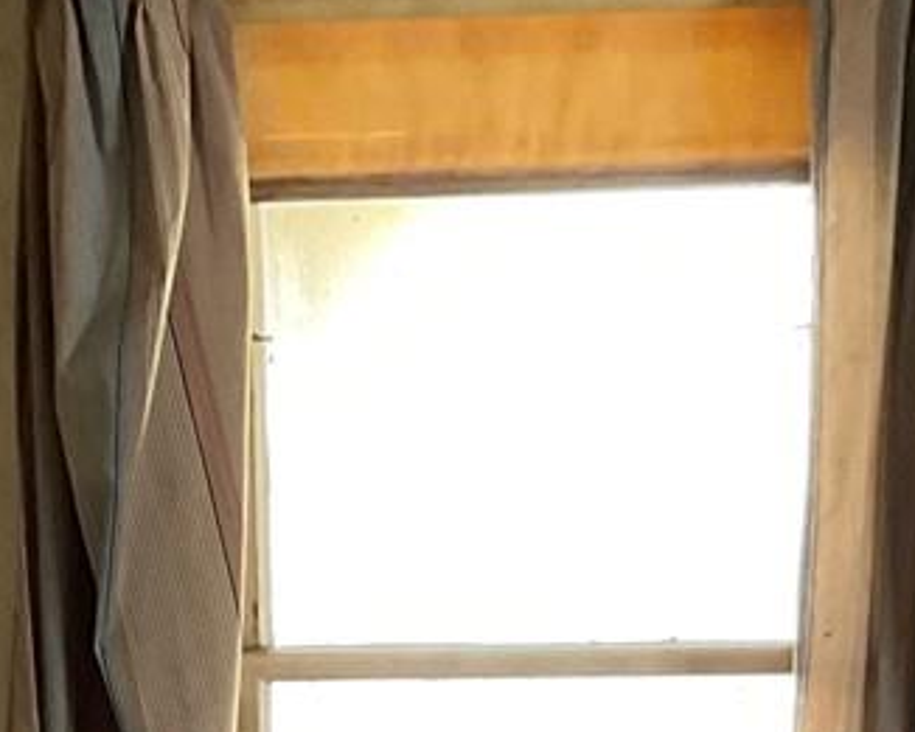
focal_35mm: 139
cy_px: 1422
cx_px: 326
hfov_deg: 13.8
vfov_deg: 10.3
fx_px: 3765
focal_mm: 3
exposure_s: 1/60
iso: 125
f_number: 1.8
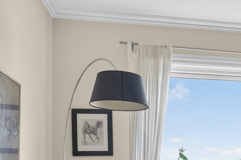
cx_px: 223
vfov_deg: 23.6
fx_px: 361
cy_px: 172
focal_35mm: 54
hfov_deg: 34.5
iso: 400
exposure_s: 1/15
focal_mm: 21
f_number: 8
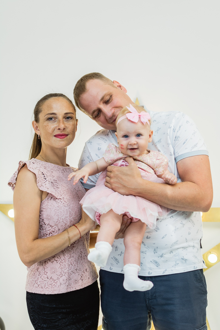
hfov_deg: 25.8
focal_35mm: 52
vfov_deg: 37.9
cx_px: 110
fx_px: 481
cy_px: 165
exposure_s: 1/125
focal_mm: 35
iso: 125
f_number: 2.8
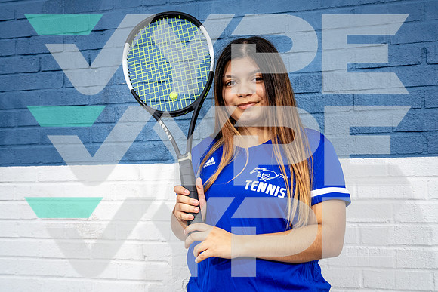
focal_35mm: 38
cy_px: 146
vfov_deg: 35.1
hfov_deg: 50.7
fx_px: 462
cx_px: 219
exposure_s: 1/125
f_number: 8
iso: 100
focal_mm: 38
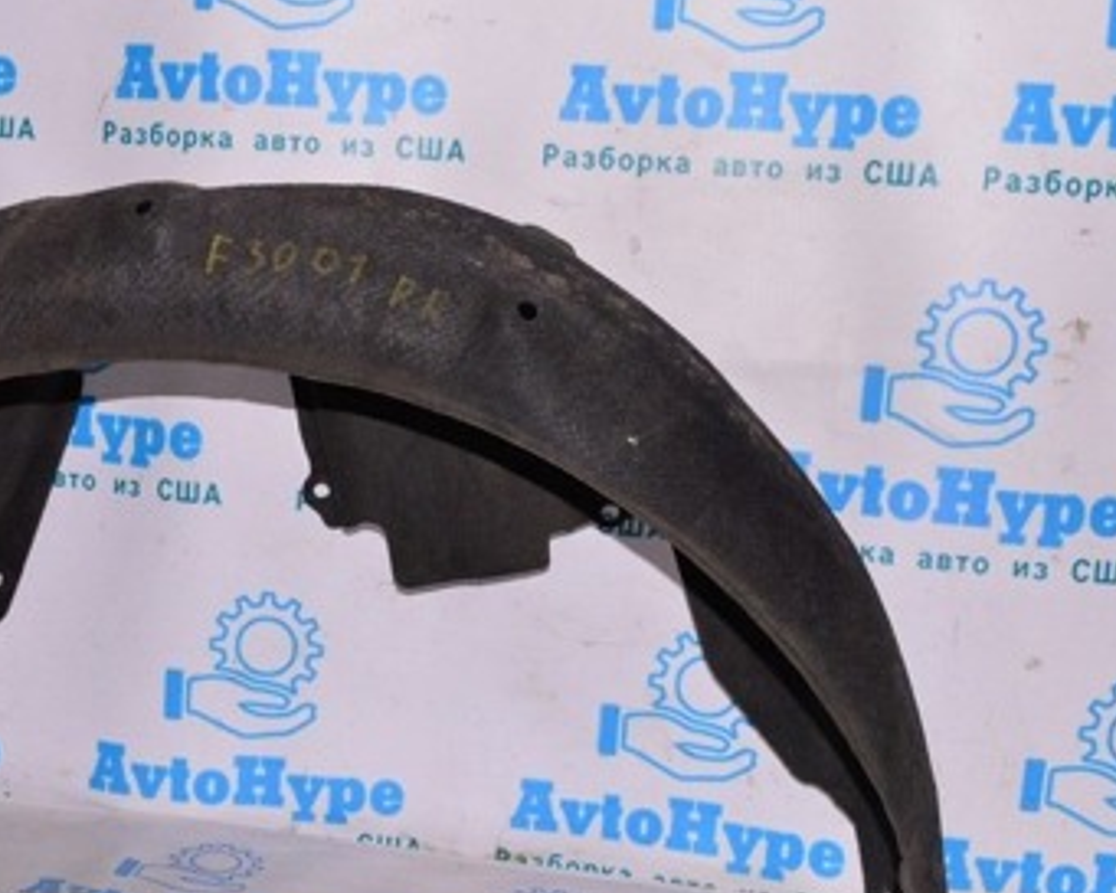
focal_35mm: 58
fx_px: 1916
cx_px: 353
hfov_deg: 32.2
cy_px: 479
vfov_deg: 26.2
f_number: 8
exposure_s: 1/200
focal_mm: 22
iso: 1600
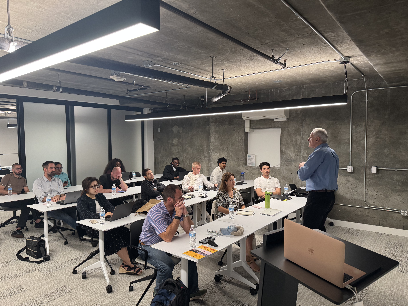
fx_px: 283
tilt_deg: -3.4
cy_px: 153
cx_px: 204
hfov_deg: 71.6
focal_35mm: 24
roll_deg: -0.1
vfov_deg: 56.8
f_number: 1.78
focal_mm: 6.76
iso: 320
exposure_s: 1/60
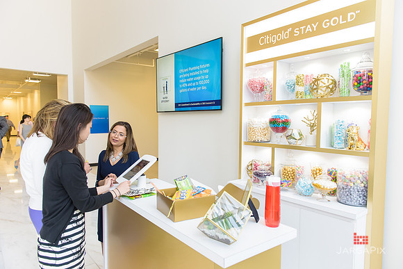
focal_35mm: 24
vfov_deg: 53.2
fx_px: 269
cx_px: 202
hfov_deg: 73.7
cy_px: 134
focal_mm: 24
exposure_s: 1/250
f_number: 3.2
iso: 1000
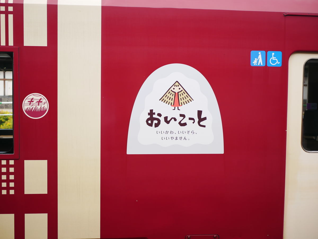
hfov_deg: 38.2
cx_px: 159
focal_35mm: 50
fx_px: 460
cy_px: 120
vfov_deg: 29.1
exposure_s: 1/1600
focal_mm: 25
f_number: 2
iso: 200
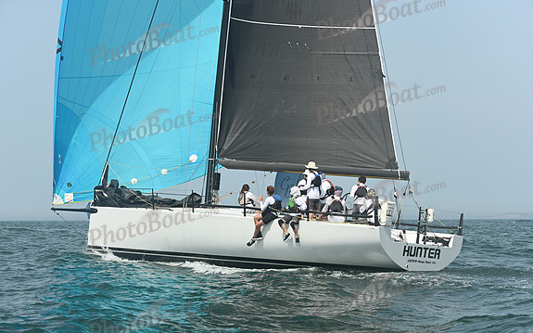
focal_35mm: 72
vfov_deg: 18.1
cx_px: 268
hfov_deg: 28.6
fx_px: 1046
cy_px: 163
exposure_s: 1/1250
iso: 320
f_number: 6.3
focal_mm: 70
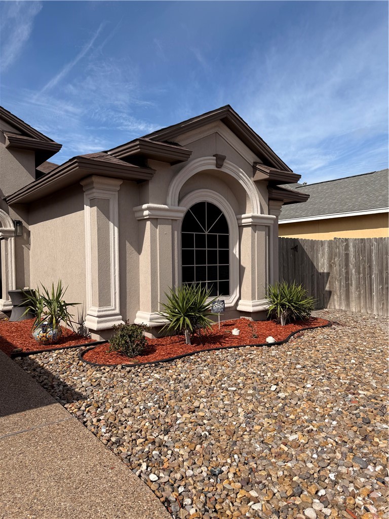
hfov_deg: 56.8
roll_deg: +0.4
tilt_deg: +0.0
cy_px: 260
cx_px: 194
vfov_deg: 71.6
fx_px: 360
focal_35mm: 24
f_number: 1.78
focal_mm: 6.76
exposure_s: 1/7353
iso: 80
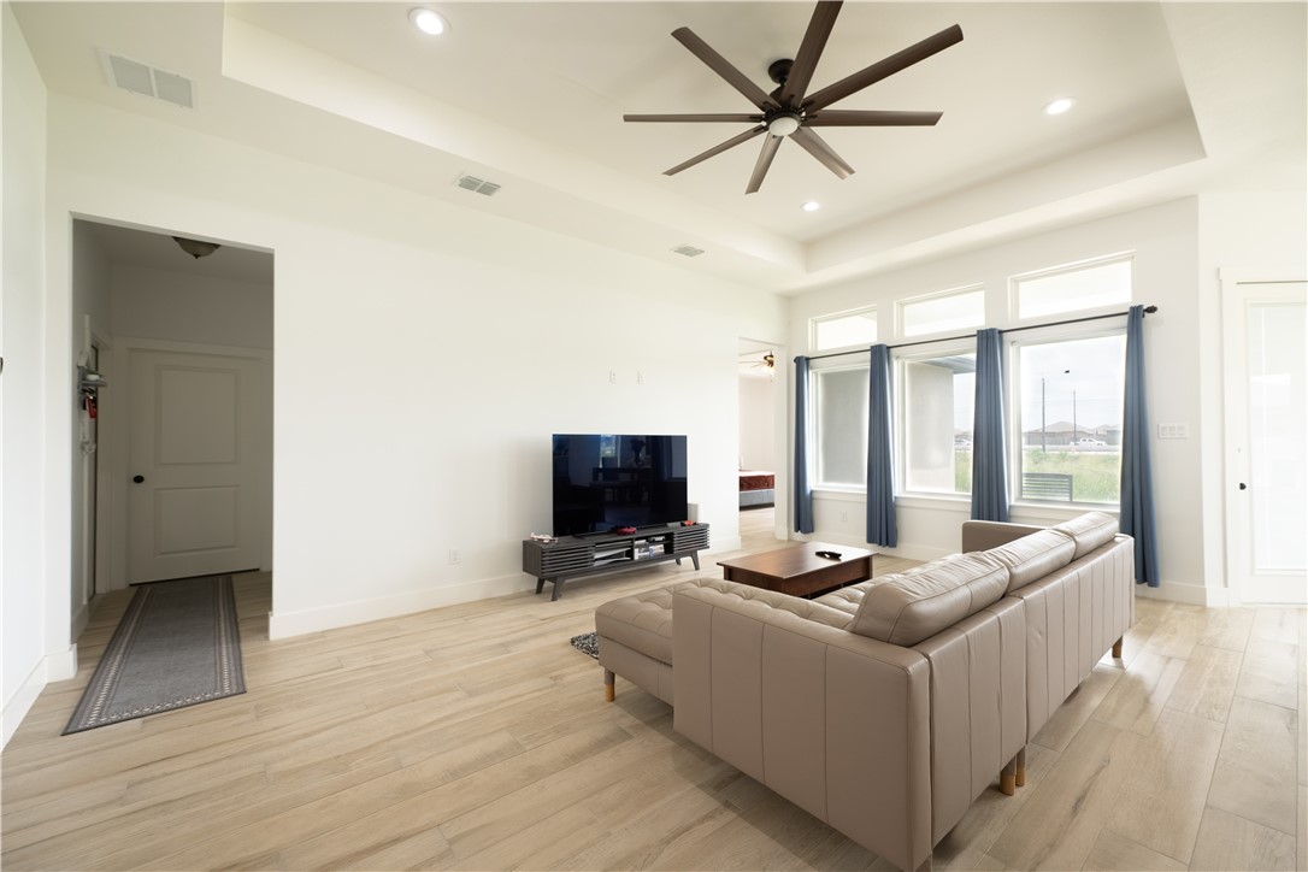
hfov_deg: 100.4
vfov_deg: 77.3
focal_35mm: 15
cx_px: 654
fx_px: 545
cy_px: 436
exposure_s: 1/500
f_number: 8
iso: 500
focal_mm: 15
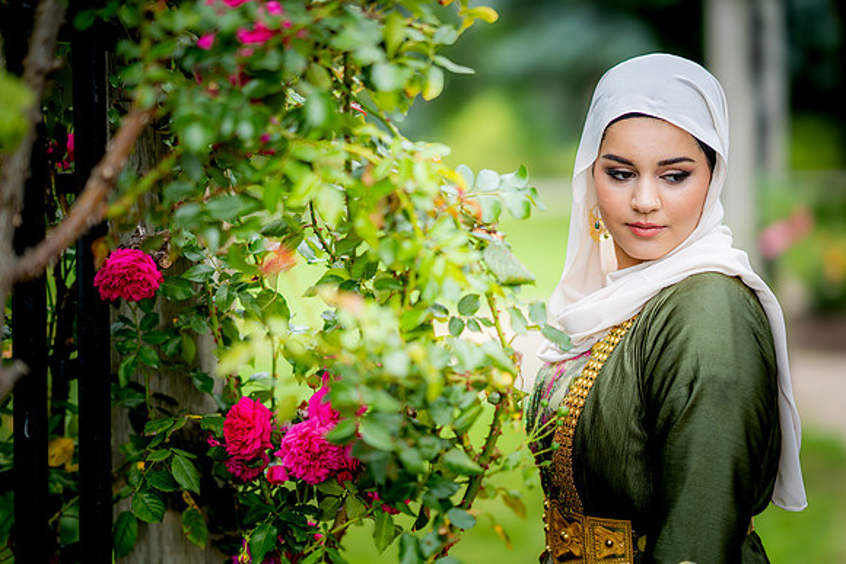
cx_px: 423
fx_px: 1998
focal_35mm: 85
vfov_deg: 16.1
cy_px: 282
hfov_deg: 23.9
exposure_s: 1/2000
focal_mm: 85
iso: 100
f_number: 1.4
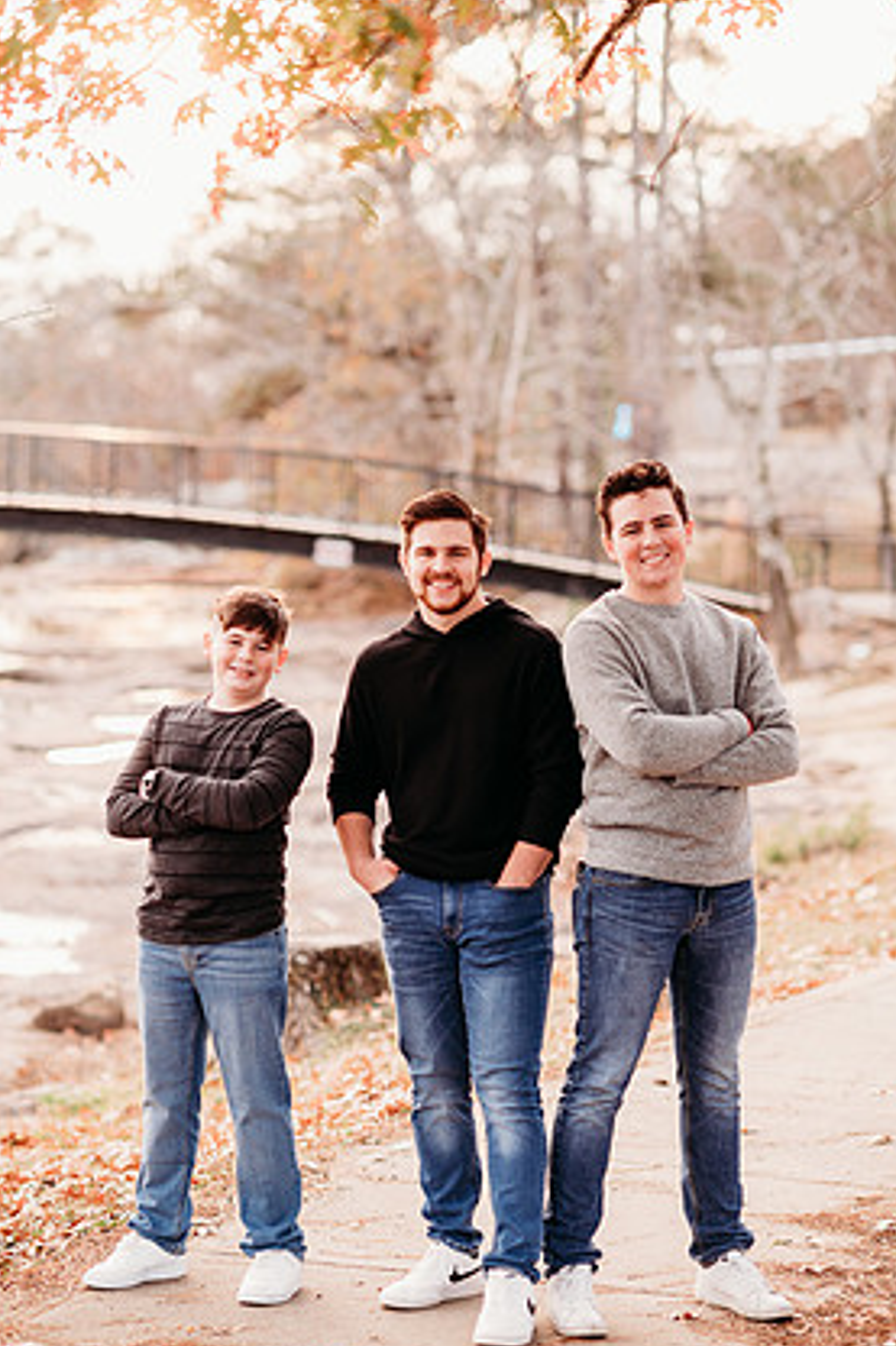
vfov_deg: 22.2
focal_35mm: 92
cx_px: 430
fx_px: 3437
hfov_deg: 14.9
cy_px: 670
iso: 320
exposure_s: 1/320
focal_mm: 85
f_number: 2.2
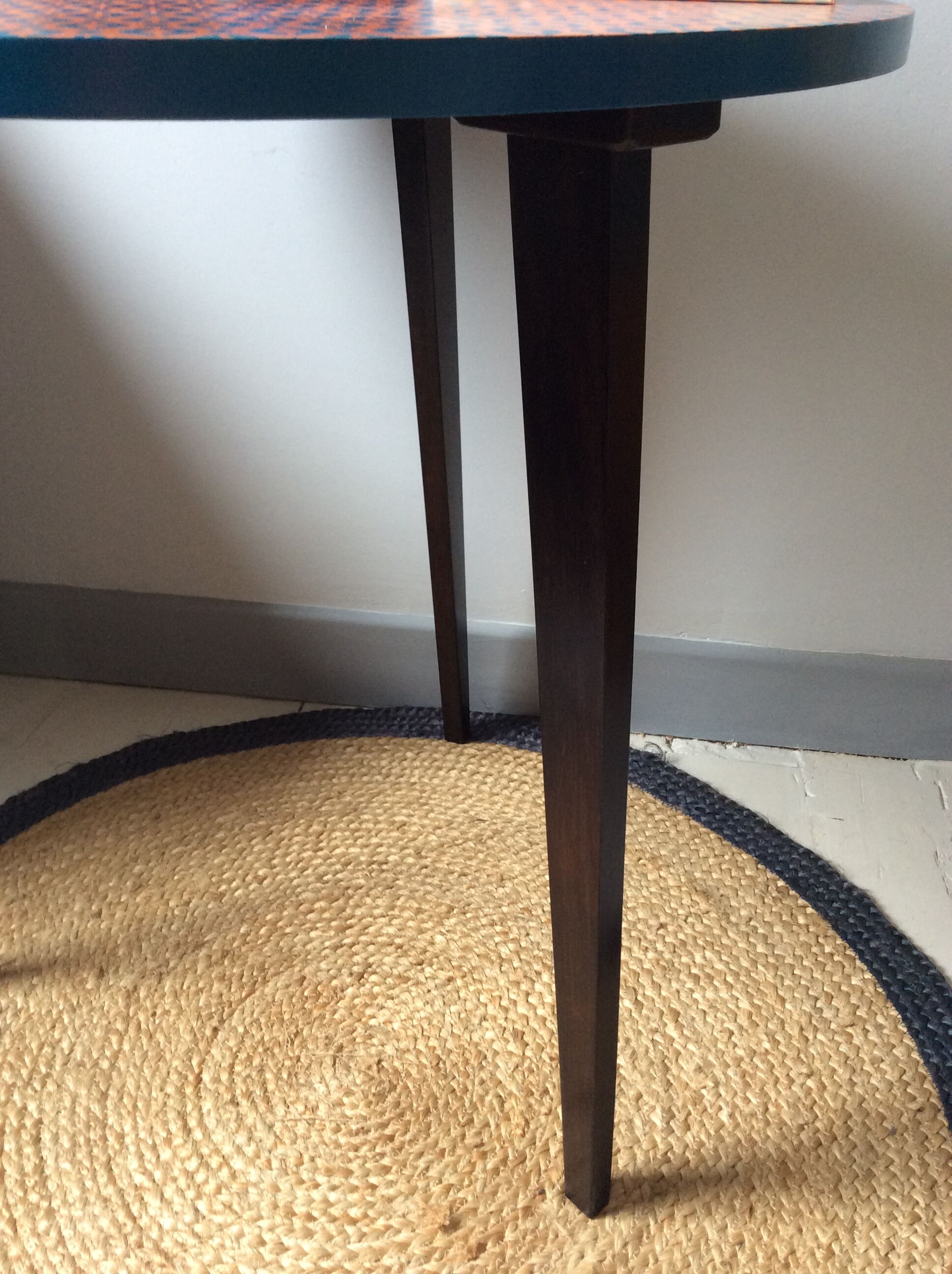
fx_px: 1177
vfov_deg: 56.9
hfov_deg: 44.1
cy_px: 637
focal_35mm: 32
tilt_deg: -31.1
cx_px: 476
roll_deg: -0.5
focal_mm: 3.3
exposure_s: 1/25
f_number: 2.4
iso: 80
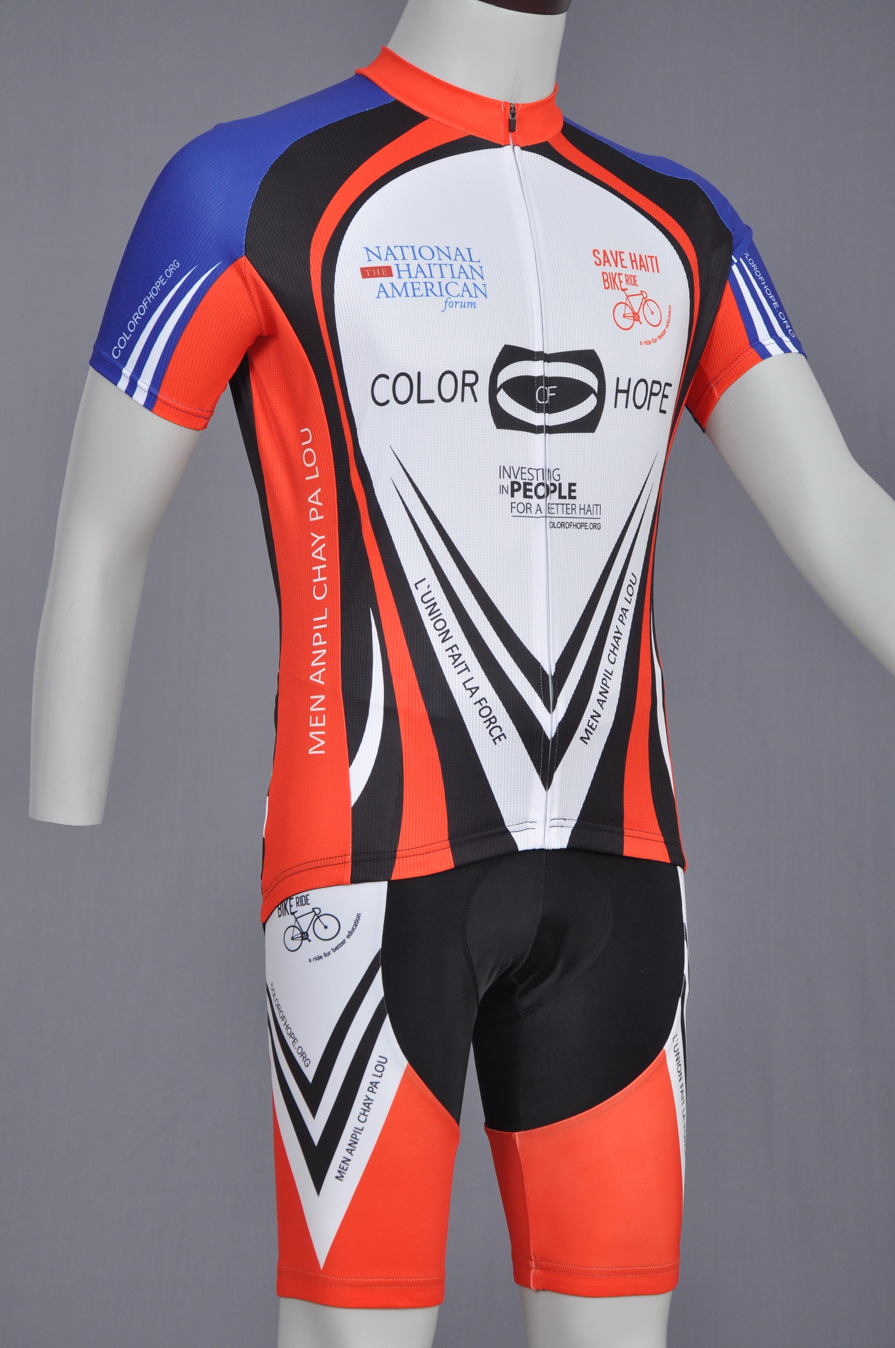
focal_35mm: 99
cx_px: 448
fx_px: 3701
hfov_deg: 13.8
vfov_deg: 20.6
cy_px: 674
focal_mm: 66
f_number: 9
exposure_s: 1/125
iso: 400
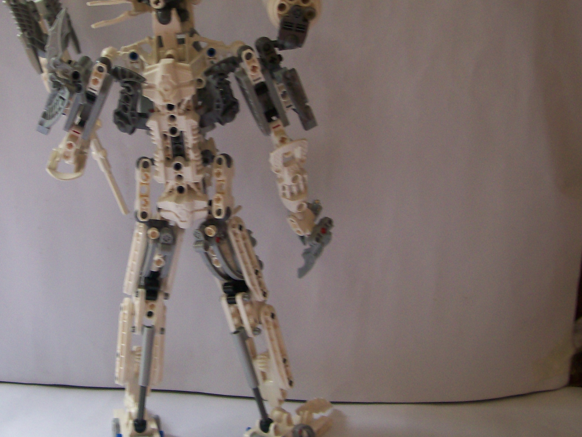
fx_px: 908
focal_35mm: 54
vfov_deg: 27.0
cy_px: 170
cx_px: 171
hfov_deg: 35.0
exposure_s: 1/65.8
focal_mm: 6
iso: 80
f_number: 2.7
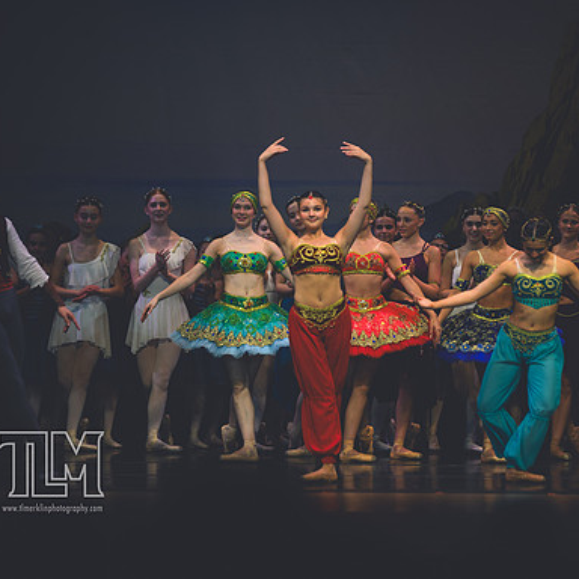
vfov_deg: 6.8
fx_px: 4863
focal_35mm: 257
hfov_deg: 6.8
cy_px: 290
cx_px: 378
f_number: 2.8
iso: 450
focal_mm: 200
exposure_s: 1/500
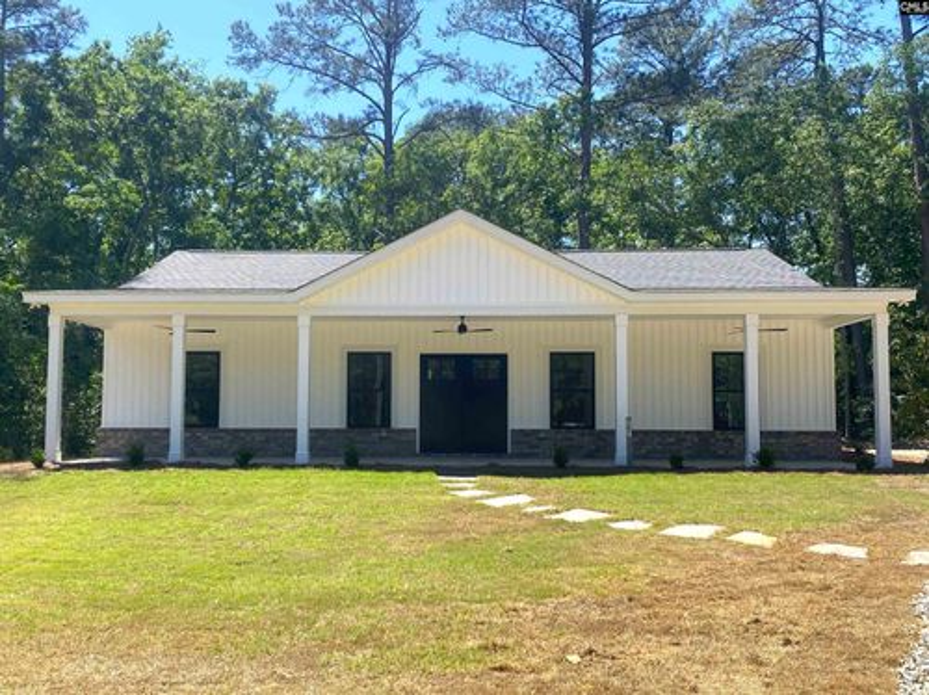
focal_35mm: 26
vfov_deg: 53.0
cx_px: 464
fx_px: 697
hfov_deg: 67.4
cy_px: 348
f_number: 1.8
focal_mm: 4.25
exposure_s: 1/1565
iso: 32
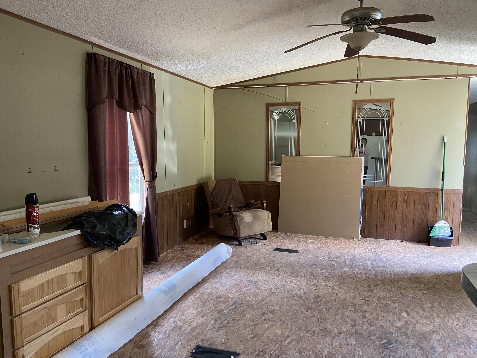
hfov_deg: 67.3
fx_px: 358
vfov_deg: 53.1
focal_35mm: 26
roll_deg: -0.7
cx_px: 238
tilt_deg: -6.3
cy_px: 179
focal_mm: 4.25
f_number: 1.8
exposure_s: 1/60
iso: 125
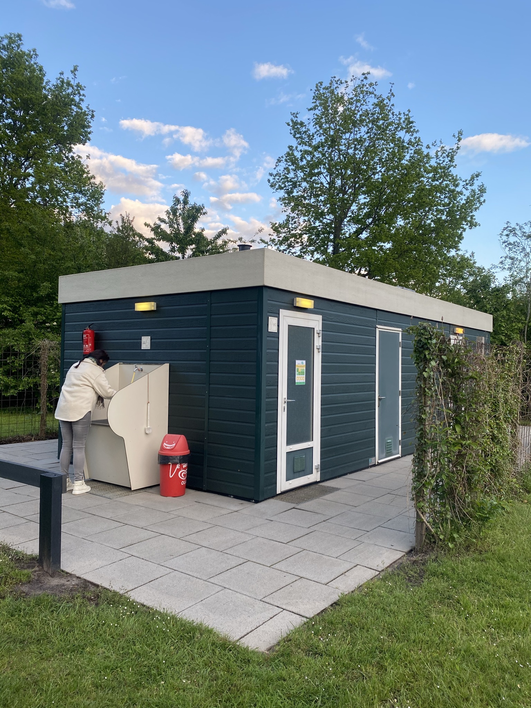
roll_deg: -1.3
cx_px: 266
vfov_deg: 67.3
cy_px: 354
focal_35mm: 26
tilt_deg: +1.4
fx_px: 532
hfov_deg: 53.1
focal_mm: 4.25
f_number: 1.8
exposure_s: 1/231
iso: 32
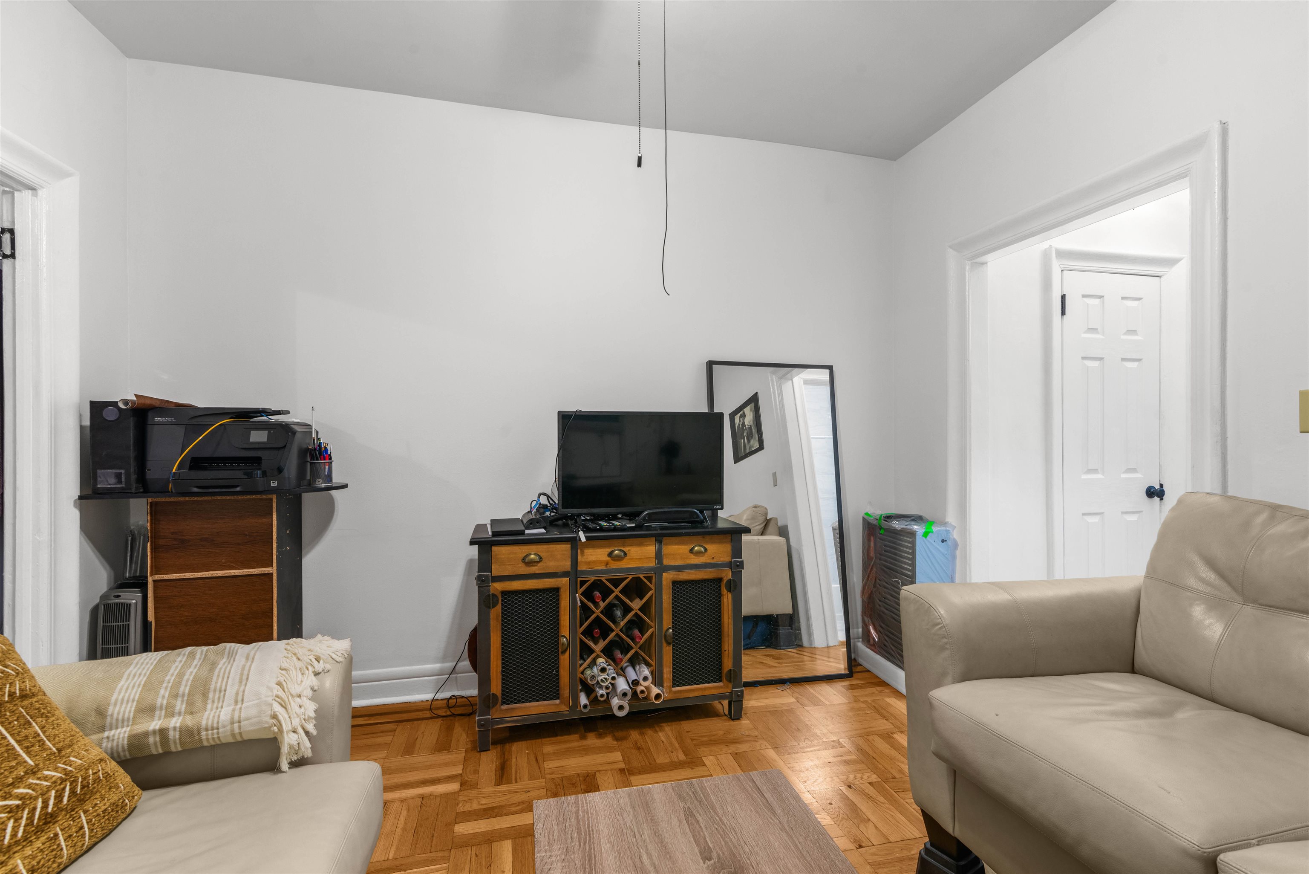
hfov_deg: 96.7
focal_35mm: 16
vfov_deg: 73.8
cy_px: 437
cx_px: 654
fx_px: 582
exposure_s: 1/1.25
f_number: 8
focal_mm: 16
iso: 400
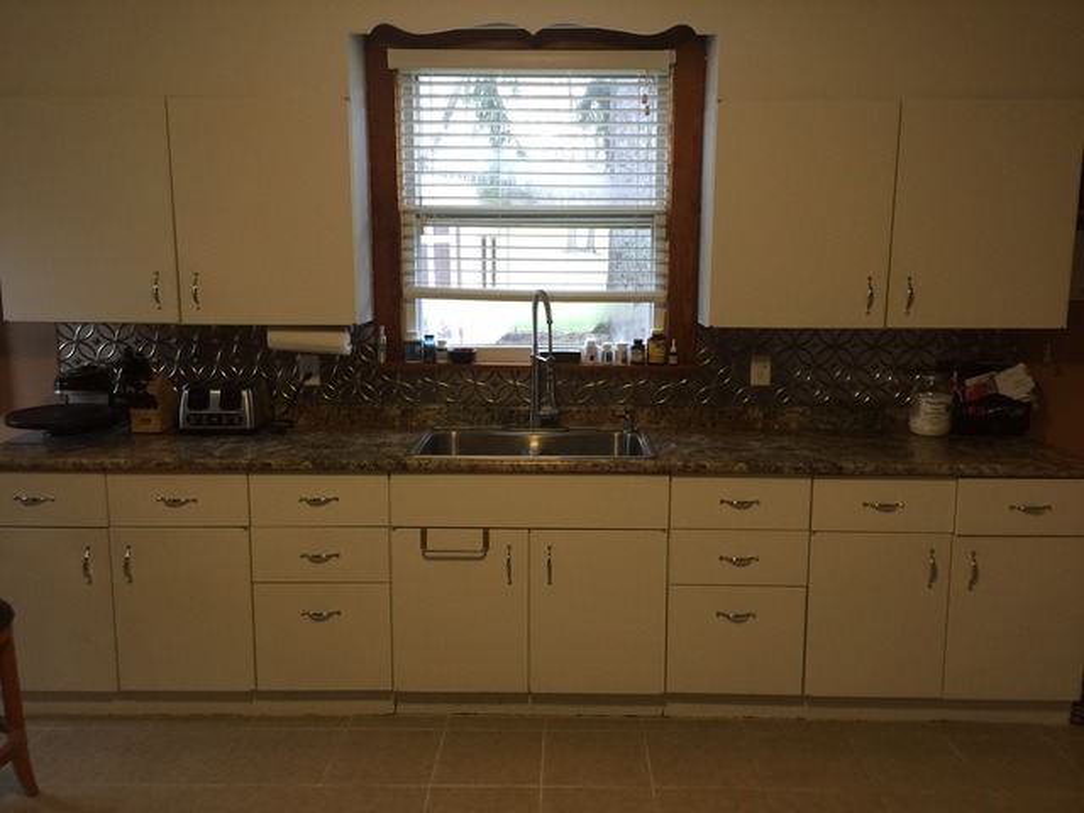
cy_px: 406
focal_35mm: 29
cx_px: 542
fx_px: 908
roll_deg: -0.1
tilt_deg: -8.2
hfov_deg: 61.7
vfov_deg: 48.2
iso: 50
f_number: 2.2
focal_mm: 4.15
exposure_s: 1/15
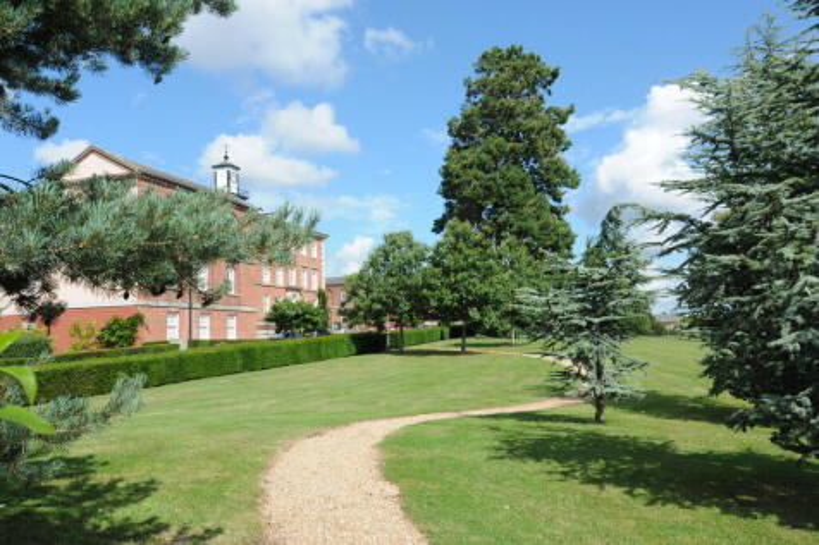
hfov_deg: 61.9
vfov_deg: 43.6
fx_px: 682
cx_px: 410
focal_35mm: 30
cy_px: 272
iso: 400
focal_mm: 20
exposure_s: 1/320
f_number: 13
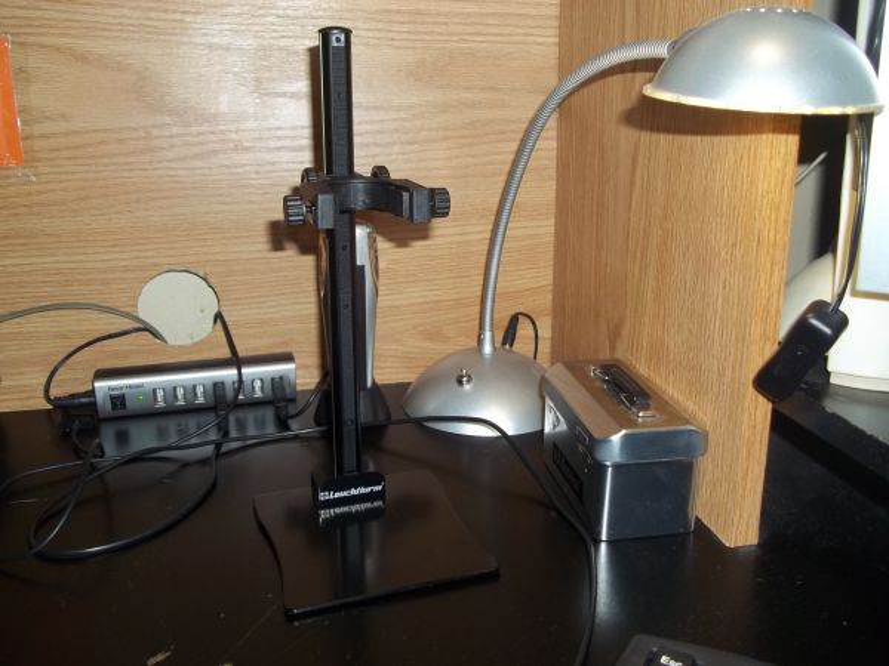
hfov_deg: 56.8
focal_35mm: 32
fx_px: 822
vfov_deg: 44.2
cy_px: 333
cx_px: 444
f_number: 2.9
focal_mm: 5.7
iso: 64
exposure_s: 1/30
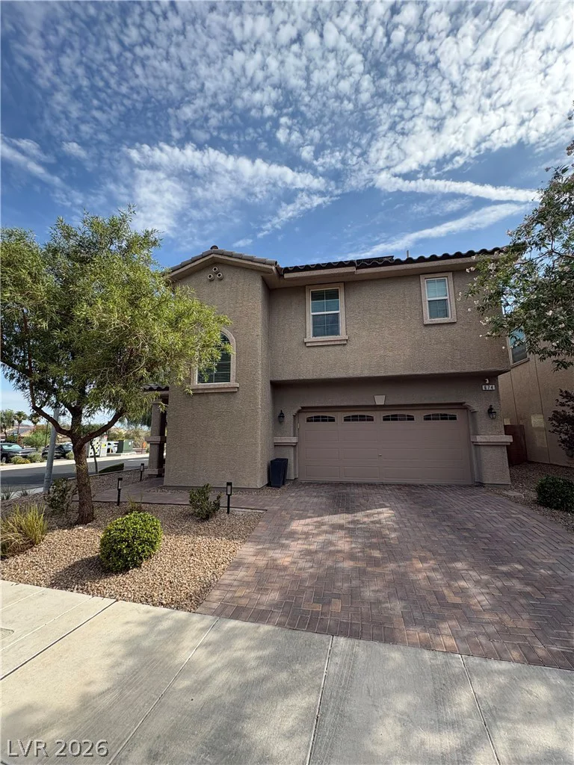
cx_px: 287
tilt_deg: +10.2
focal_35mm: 14
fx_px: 310
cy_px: 382
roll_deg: -0.2
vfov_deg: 102.1
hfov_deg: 85.7
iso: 50
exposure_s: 1/932
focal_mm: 2.22
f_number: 2.2
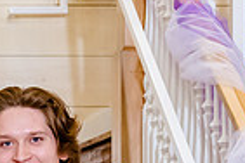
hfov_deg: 8.7
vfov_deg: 5.8
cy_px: 266
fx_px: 1586
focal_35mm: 233
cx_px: -100
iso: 2500
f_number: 6.3
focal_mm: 48
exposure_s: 1/200
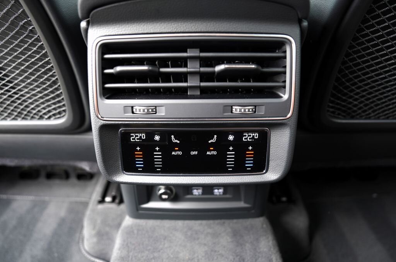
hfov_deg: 73.9
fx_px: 263
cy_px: 131
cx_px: 198
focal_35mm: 24
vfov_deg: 52.8
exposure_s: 1/30
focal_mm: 24
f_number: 2.8
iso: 160
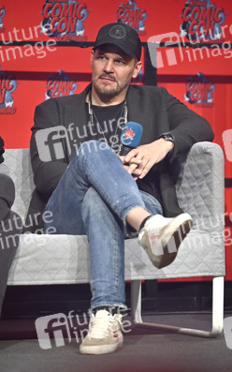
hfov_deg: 6.4
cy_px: 186
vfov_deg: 10.2
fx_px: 2075
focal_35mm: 205
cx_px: 110
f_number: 2.8
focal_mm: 200
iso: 1000
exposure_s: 1/400
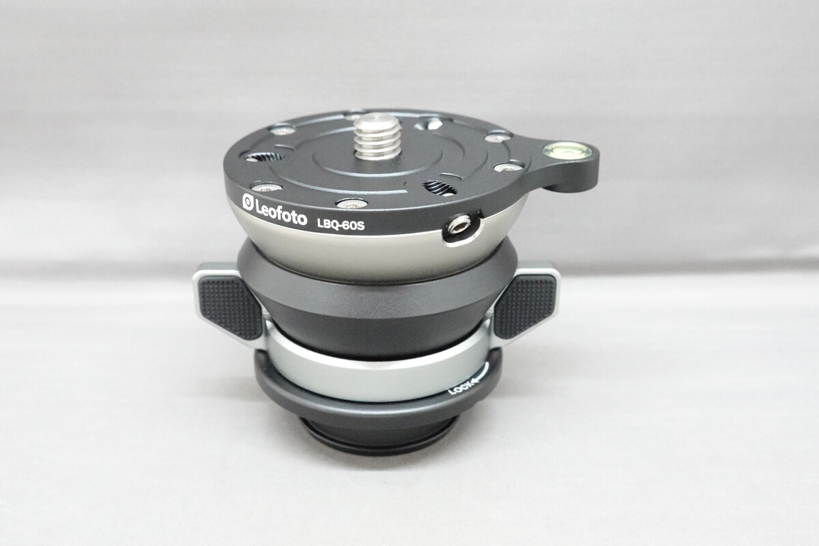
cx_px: 410
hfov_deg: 43.6
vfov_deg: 29.9
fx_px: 1024
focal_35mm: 45
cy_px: 273
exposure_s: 1/50
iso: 5000
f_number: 5.6
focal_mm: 16.54
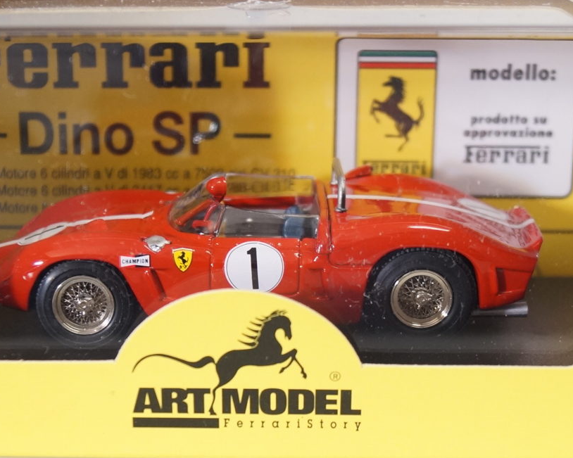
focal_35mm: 85
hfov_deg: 22.5
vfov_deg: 18.0
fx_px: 1441
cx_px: 249
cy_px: 277
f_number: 4
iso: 640
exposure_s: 1/160
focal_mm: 24
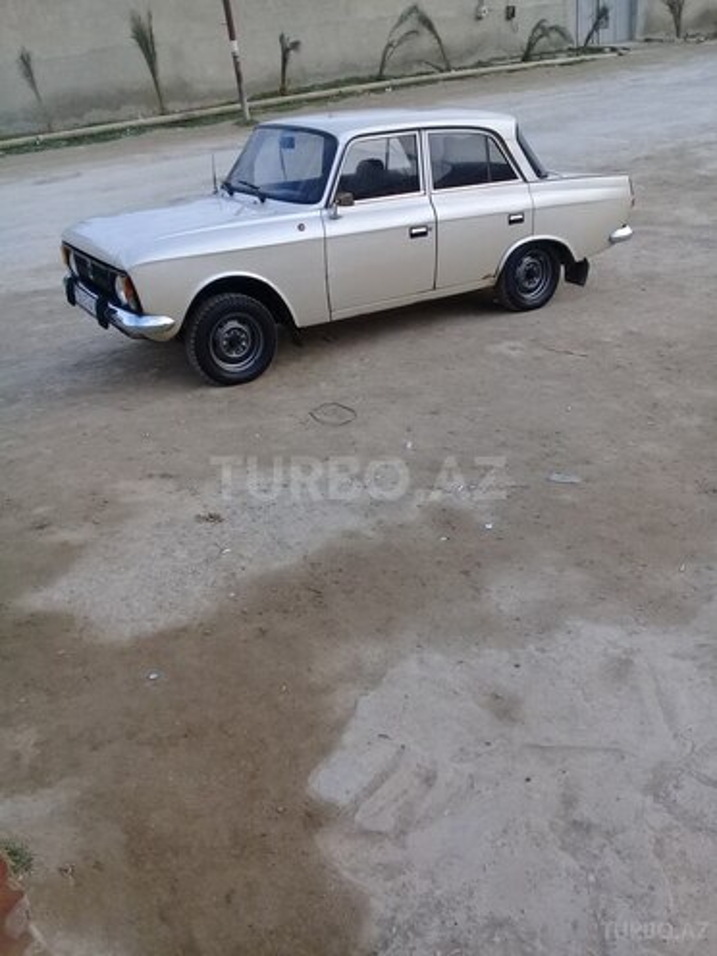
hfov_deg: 45.4
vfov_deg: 58.4
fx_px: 856
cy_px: 478
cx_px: 358
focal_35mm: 31
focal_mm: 3.3
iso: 50
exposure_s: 1/249
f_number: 2.2
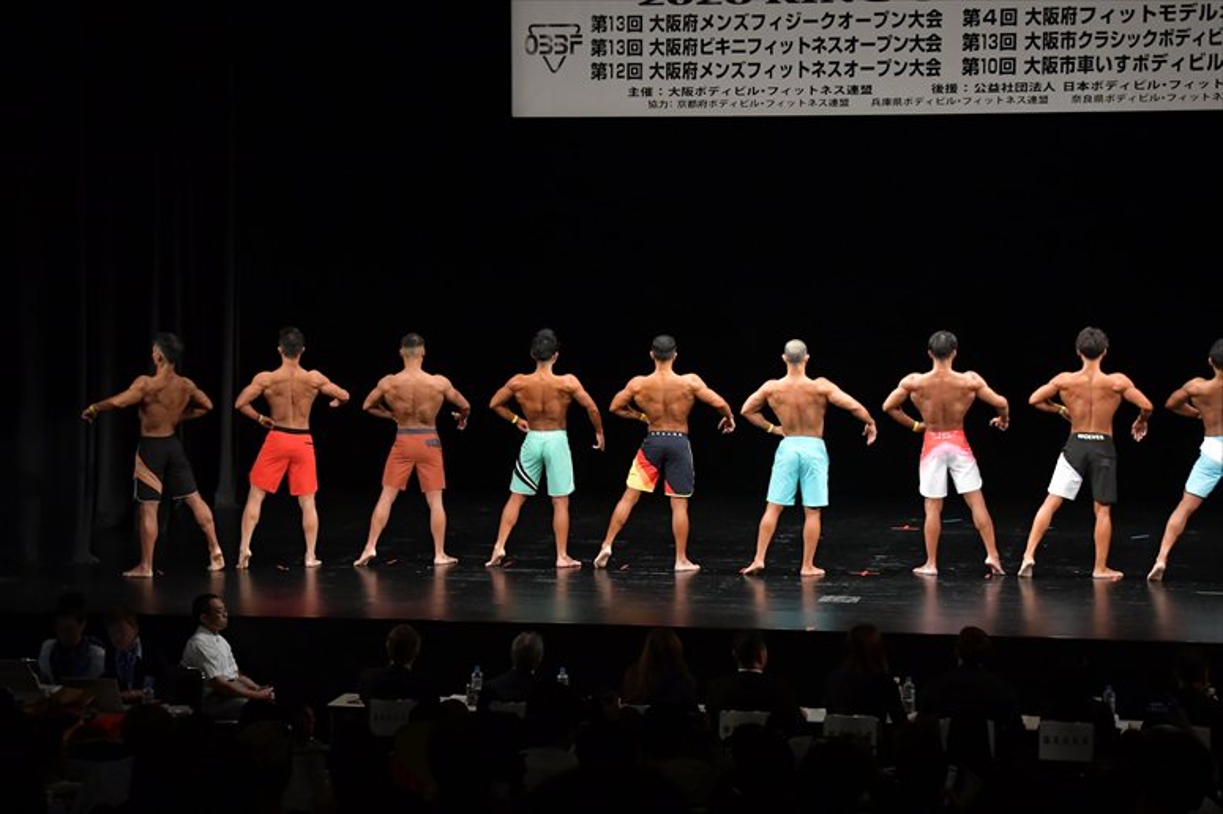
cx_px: 612
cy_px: 407
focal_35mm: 93
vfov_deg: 14.7
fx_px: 3158
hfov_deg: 21.9
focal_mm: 62
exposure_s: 1/400
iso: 3200
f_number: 5.6
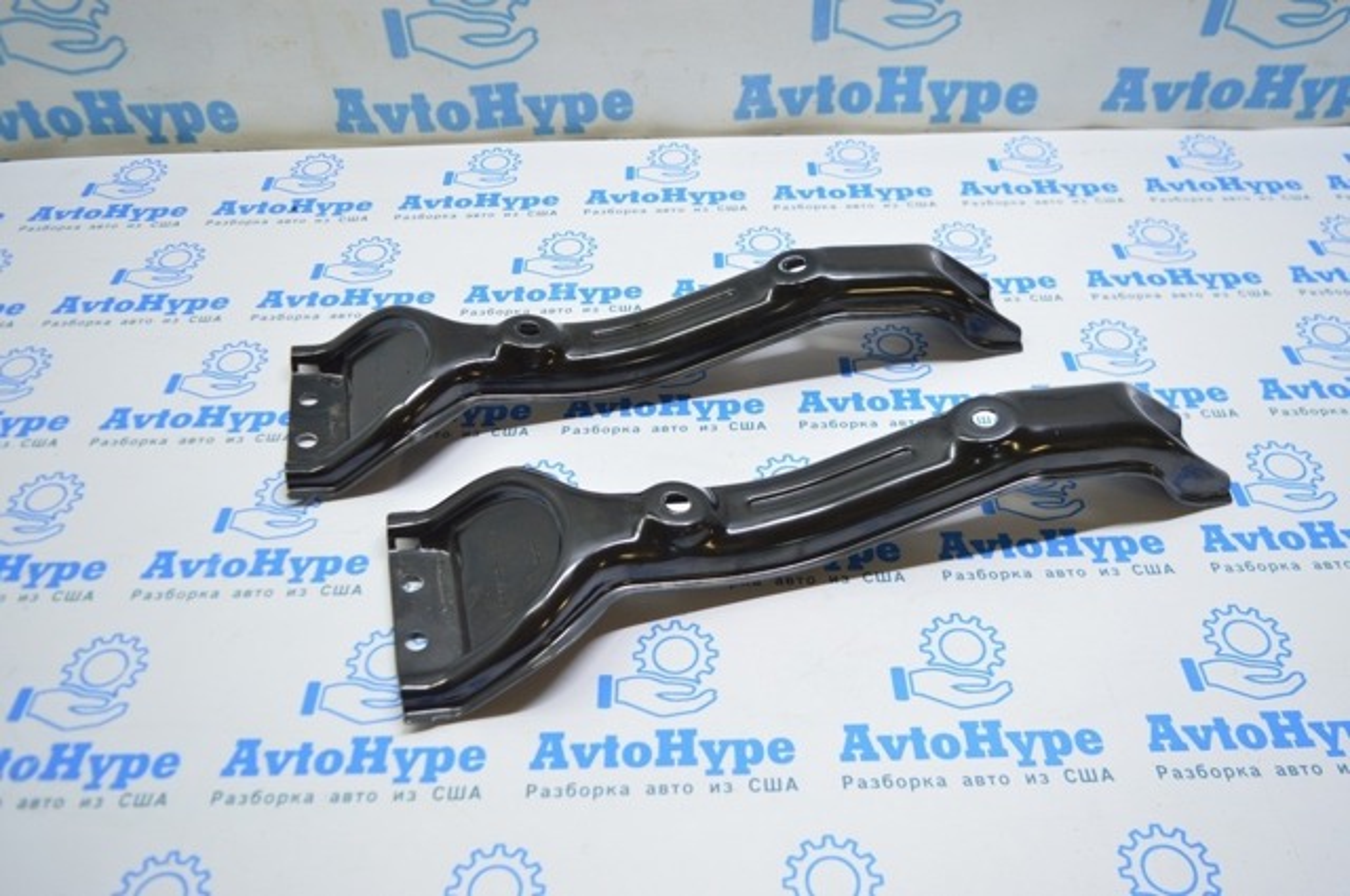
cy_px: 448
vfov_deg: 43.5
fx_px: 1124
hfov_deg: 62.0
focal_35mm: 30
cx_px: 675
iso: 400
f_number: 3.5
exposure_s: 1/50
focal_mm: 20
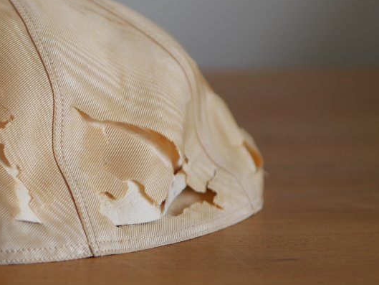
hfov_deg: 14.2
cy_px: 111
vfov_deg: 10.9
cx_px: -21
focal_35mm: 136
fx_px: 1489
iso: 200
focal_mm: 30
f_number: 2.8
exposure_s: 1/125
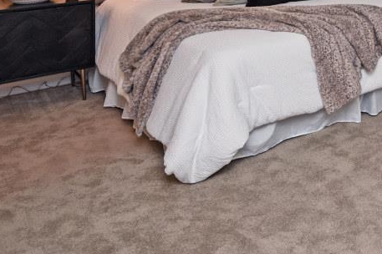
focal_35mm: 46
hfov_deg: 34.8
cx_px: 449
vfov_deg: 24.9
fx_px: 488
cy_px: -84
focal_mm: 14
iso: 360
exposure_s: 1/60
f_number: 4
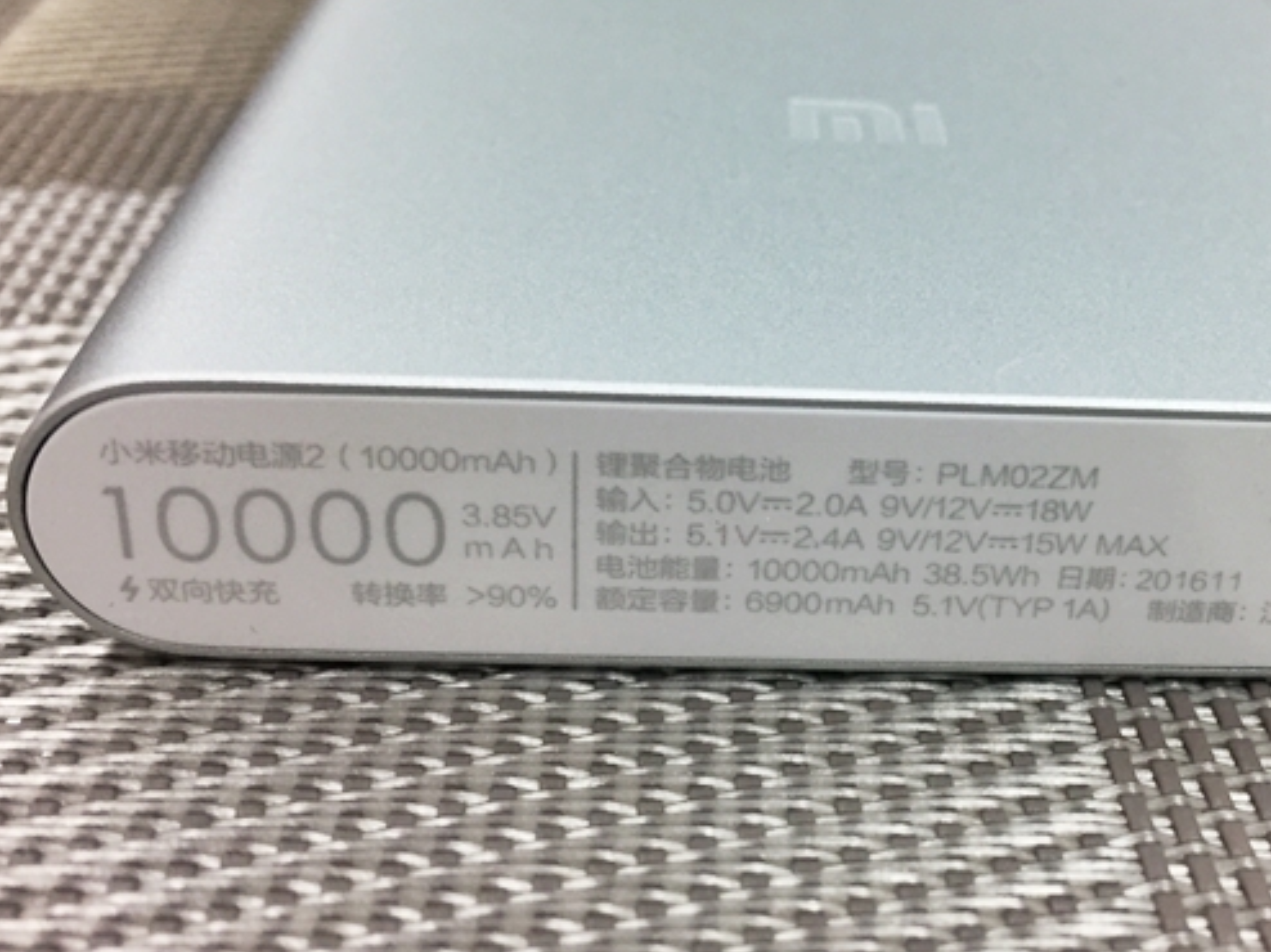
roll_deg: -2.7
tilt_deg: -29.0
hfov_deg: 42.3
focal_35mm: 44
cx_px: 855
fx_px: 1615
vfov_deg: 32.6
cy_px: 334
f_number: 2.2
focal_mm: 4.15
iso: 50
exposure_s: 1/30
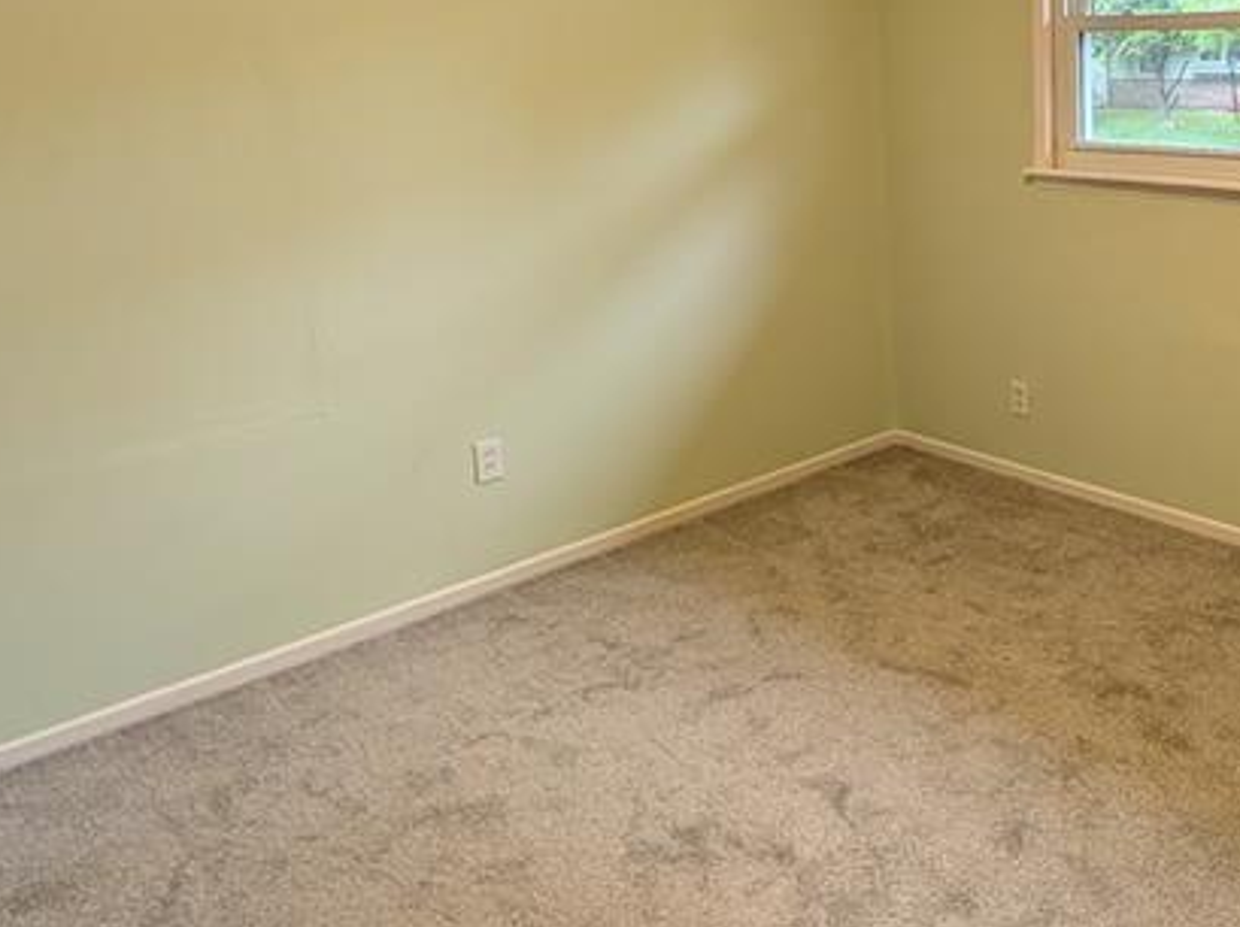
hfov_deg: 54.1
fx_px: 1074
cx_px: 1061
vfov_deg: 45.4
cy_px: 254
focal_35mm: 30
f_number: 1.7
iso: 72
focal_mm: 2.02
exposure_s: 1/120
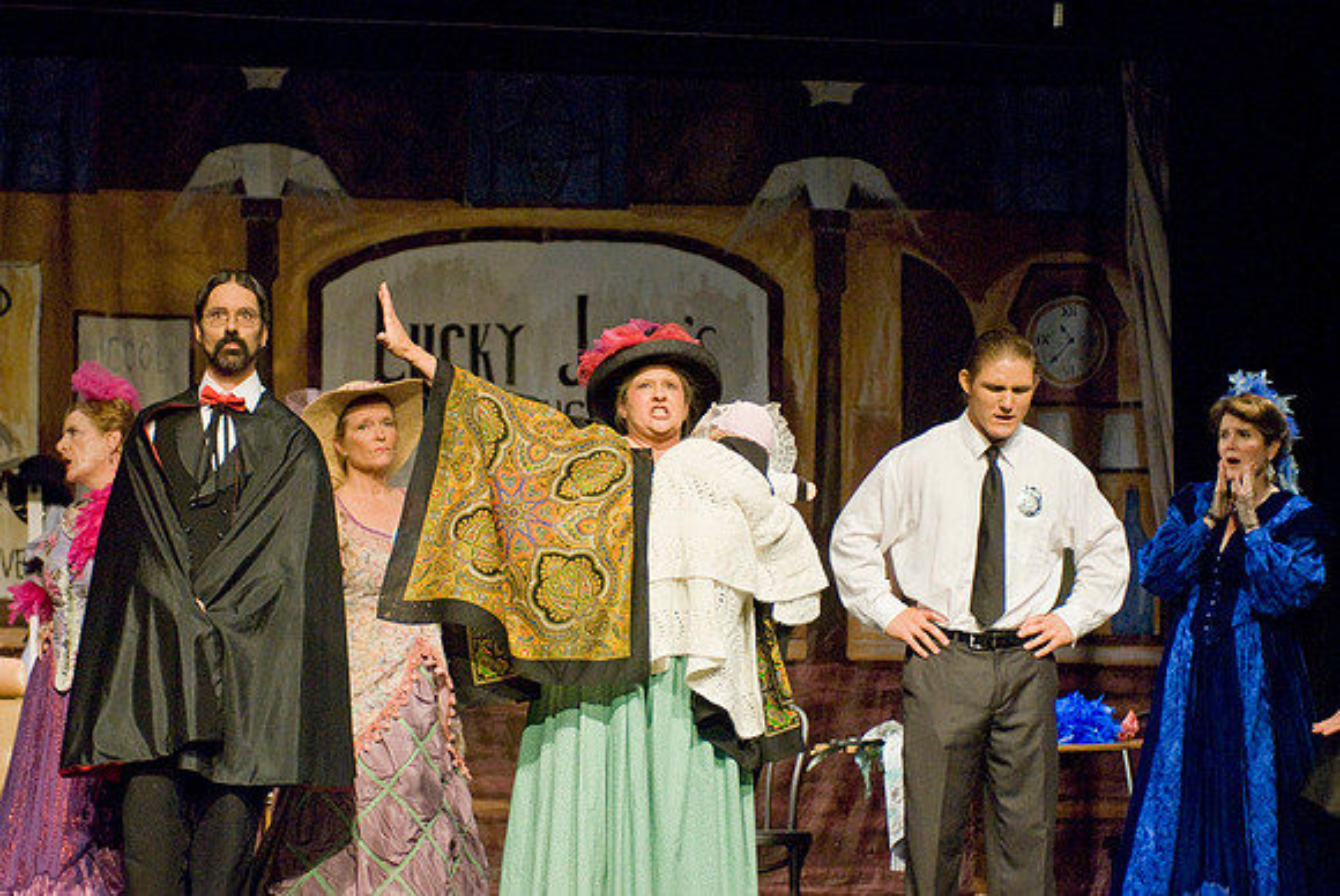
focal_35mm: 75
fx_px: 2794
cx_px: 670
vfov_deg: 18.2
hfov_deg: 27.0
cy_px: 448
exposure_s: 1/160
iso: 800
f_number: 2.8
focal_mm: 50
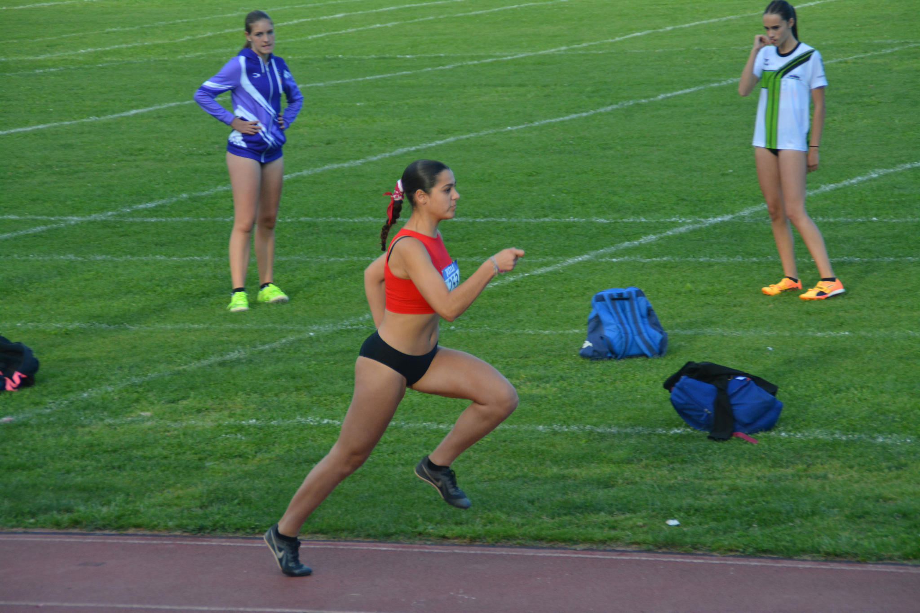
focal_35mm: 180
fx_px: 4599
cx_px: 460
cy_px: 306
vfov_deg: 7.6
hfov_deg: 11.4
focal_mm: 120
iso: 800
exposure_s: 1/640
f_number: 6
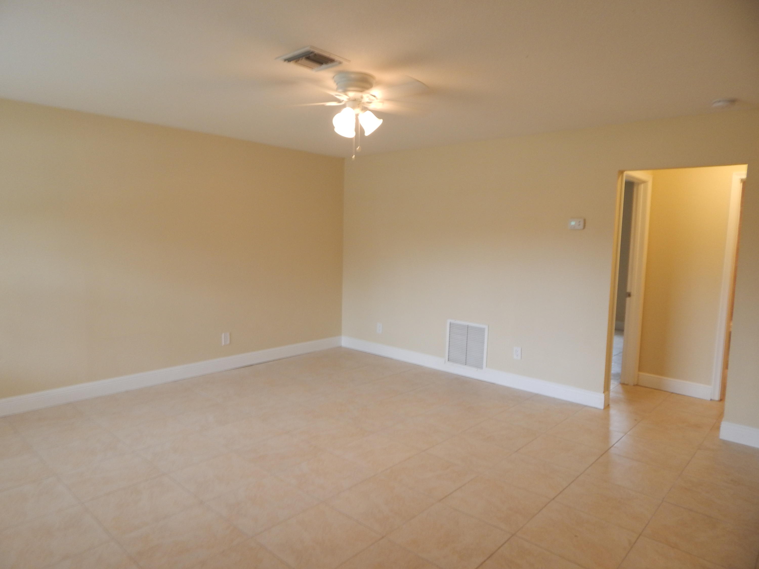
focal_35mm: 22
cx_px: 380
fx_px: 482
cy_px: 284
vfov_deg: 61.1
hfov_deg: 76.4
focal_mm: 4
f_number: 3
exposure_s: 1/30
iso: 140
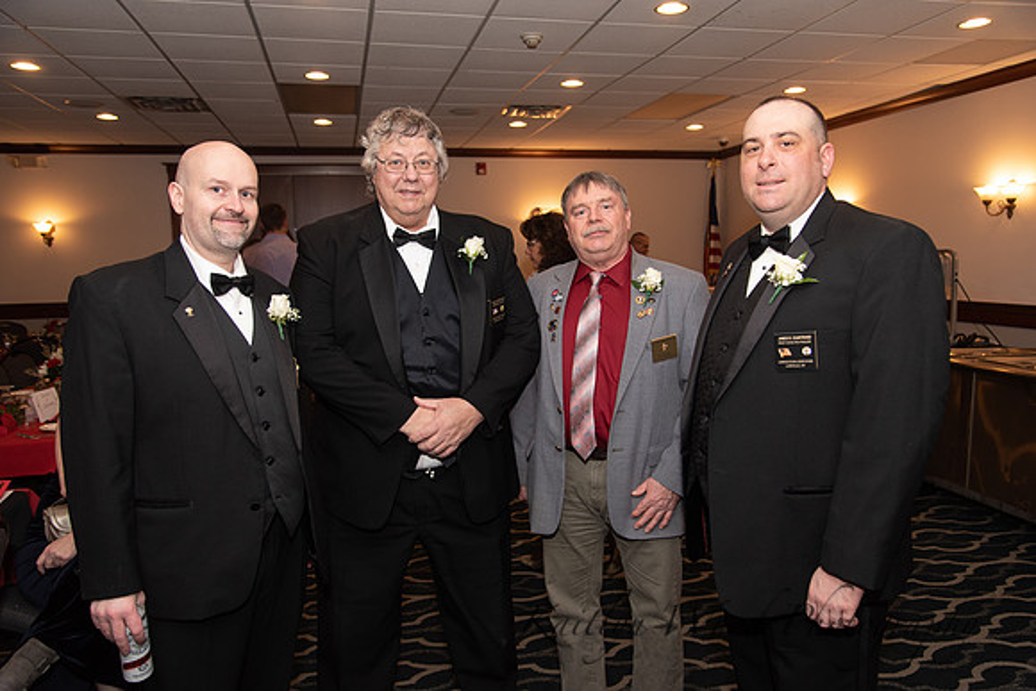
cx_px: 518
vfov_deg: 46.4
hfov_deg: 65.5
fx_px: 806
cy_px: 346
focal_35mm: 28
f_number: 4
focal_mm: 28
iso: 800
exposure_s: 1/200
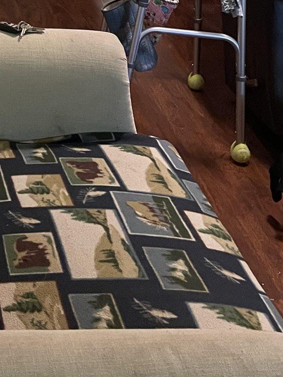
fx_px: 840
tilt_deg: -11.1
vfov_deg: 22.7
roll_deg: -0.4
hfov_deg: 17.8
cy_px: -108
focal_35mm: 77
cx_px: -89
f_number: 1.6
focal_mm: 4.2
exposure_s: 1/30
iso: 500
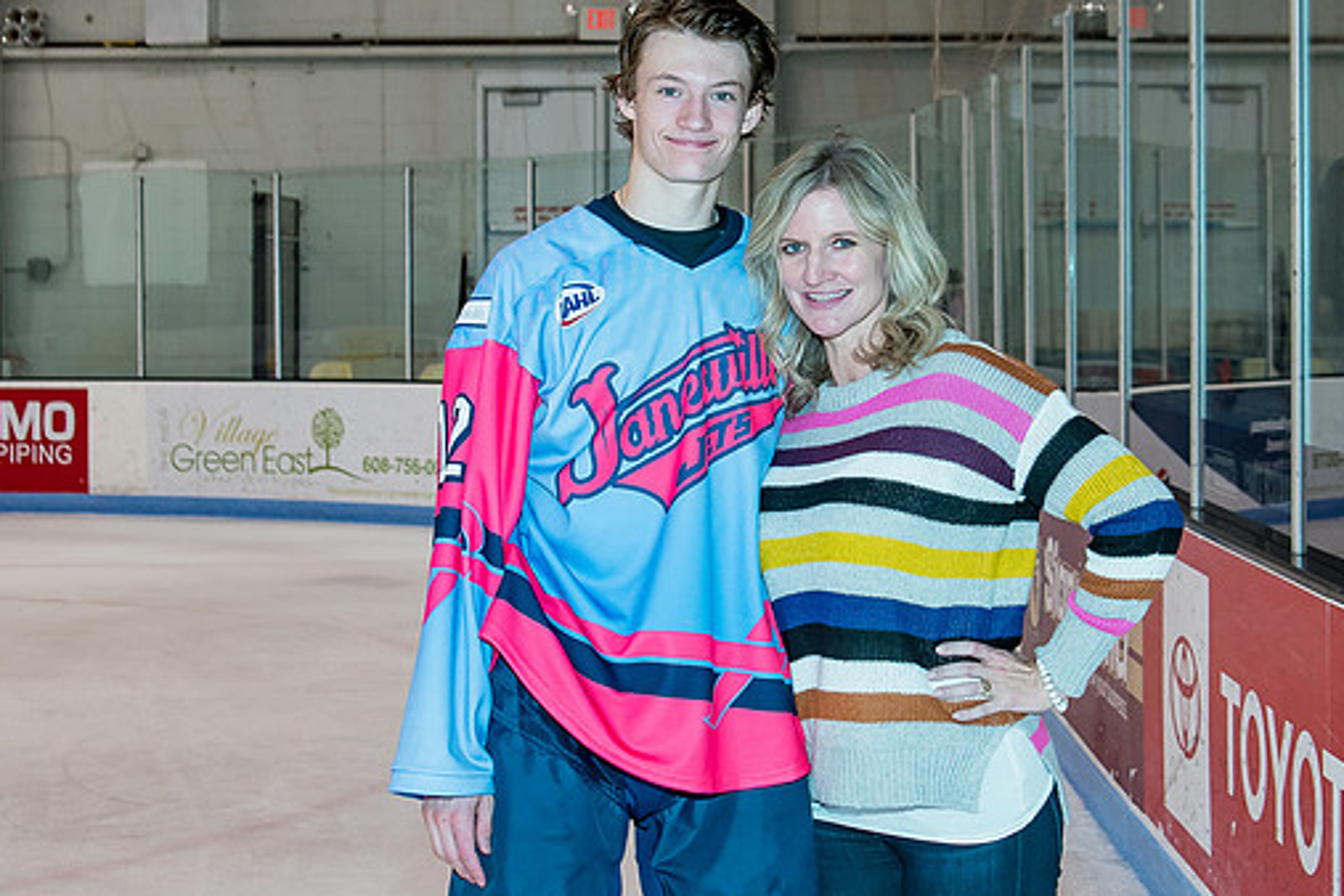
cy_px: 355
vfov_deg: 19.7
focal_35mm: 69
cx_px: 788
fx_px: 2576
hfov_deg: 29.2
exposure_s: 1/200
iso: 400
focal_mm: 28
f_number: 4.5
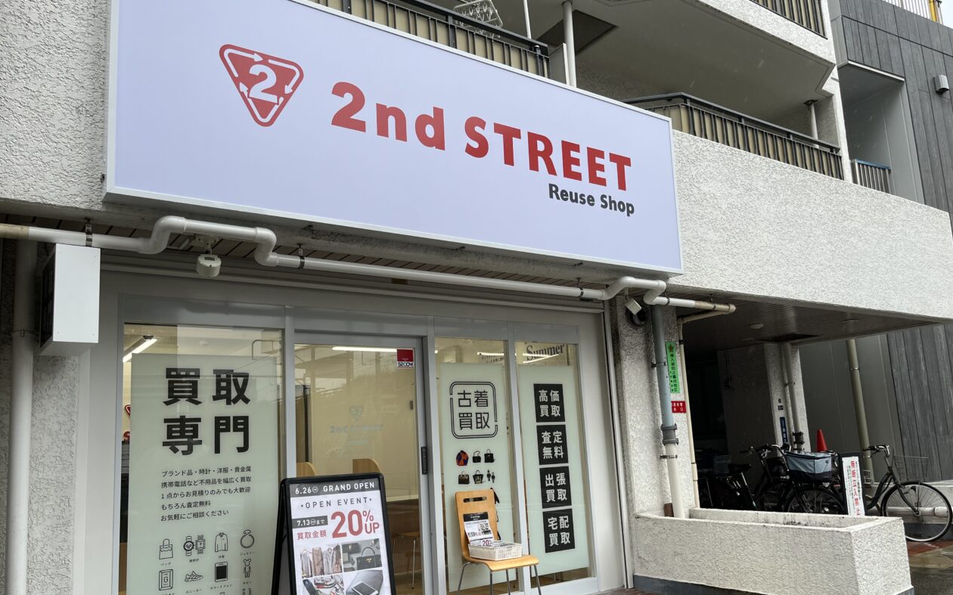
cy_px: 339
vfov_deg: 44.4
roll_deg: +3.0
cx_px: 471
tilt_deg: +8.7
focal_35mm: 28
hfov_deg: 66.5
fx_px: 727
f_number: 1.6
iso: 50
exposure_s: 1/615
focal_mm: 5.1
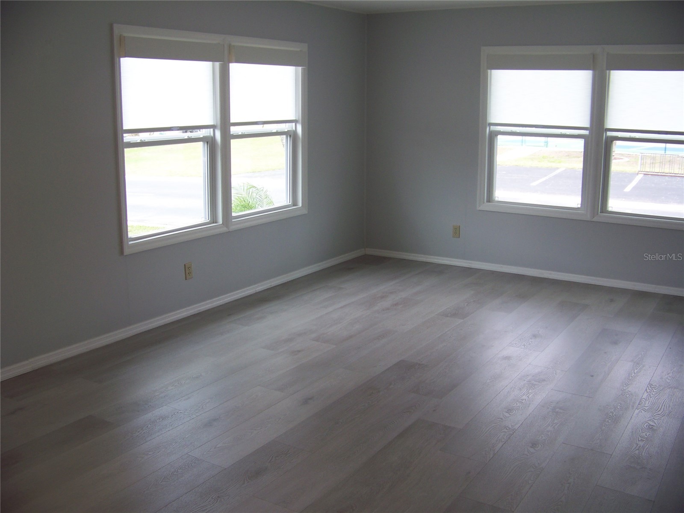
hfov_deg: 51.4
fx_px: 711
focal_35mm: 36
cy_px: 256
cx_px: 342
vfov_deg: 39.7
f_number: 2.8
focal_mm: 5.85
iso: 64
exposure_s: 1/60
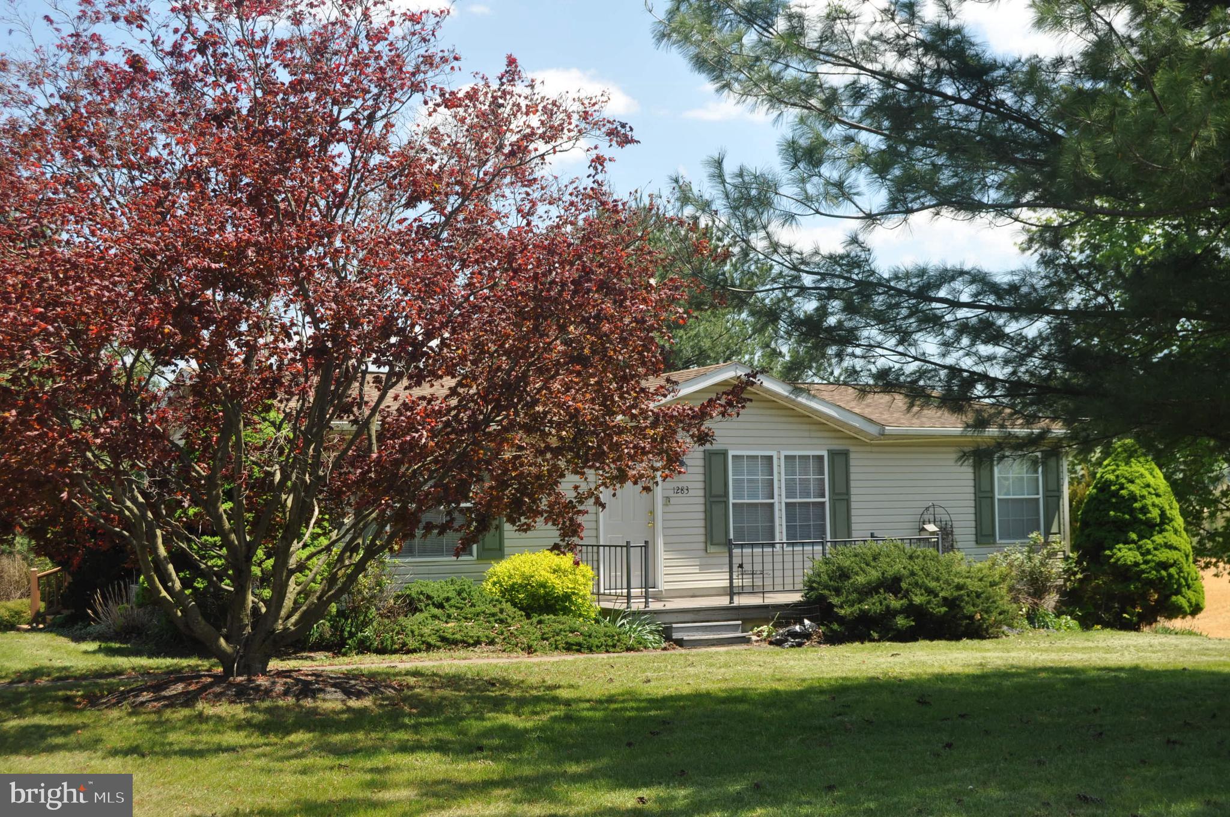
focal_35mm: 48
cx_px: 615
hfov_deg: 41.2
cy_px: 408
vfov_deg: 28.0
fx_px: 1638
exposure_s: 1/250
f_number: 8
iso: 200
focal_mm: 32
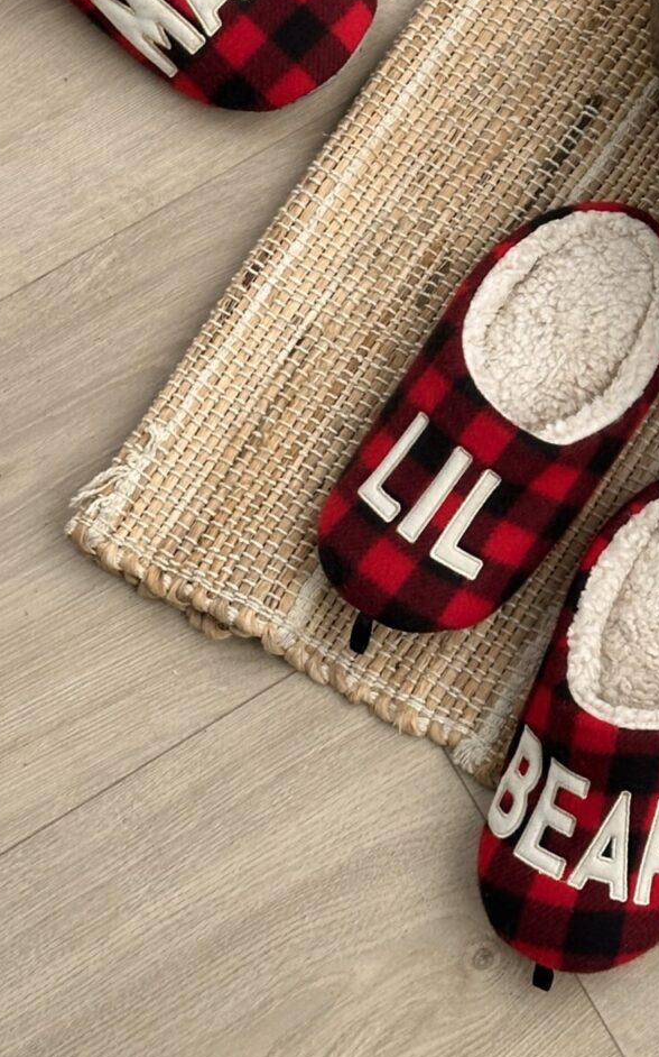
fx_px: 2387
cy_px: 202
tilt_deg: -67.6
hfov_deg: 15.5
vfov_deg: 24.5
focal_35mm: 83
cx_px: 610
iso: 125
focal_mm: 6.86
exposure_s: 1/100
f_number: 1.78
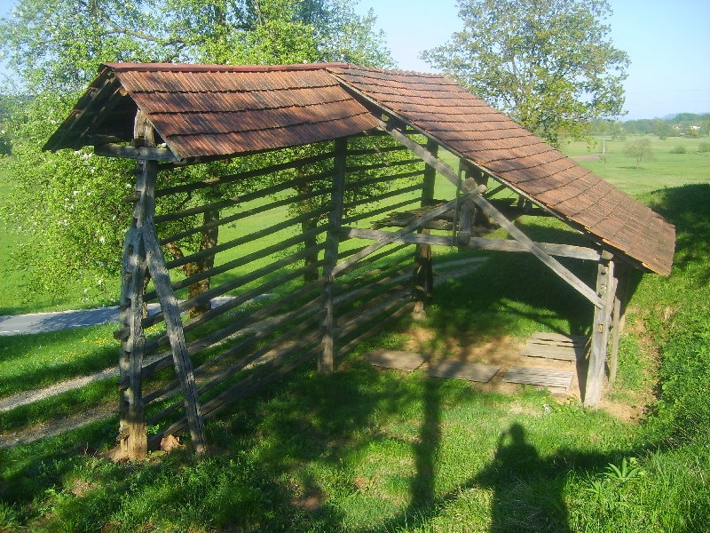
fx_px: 718
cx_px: 355
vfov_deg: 40.7
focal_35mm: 35
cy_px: 266
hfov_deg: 52.6
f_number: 2.8
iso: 50
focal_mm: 5.8
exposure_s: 1/350
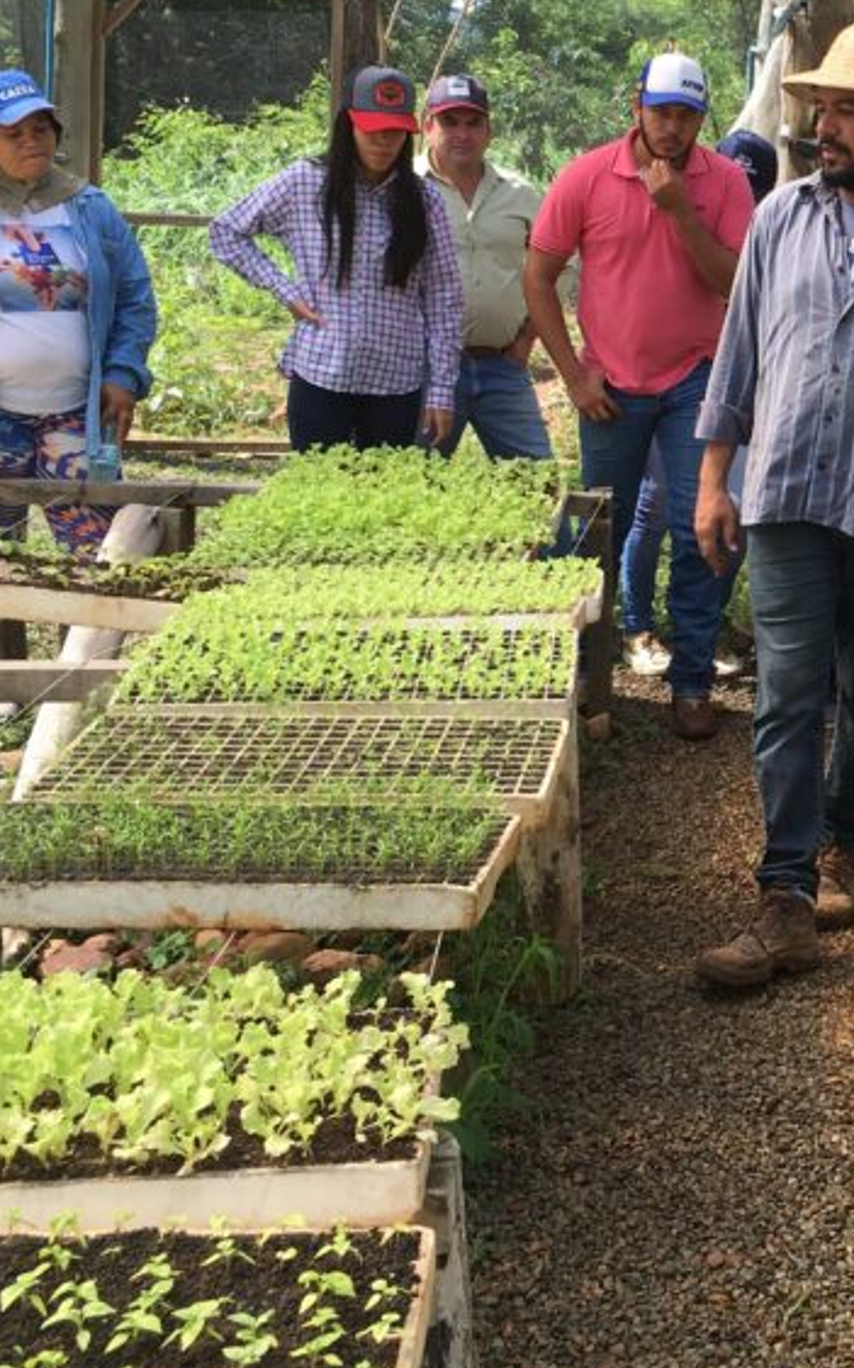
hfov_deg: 21.7
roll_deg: -4.4
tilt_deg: -7.3
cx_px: 988
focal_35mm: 56
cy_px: 467
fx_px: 2086
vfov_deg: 36.0
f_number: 2.2
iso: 25
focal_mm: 4.15
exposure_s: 1/458
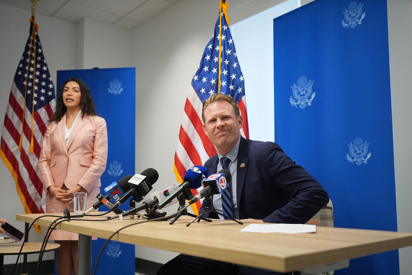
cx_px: 206
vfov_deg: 37.9
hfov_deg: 54.4
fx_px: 401
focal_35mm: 35
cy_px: 138
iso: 1600
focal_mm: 35
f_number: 2.8
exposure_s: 1/500
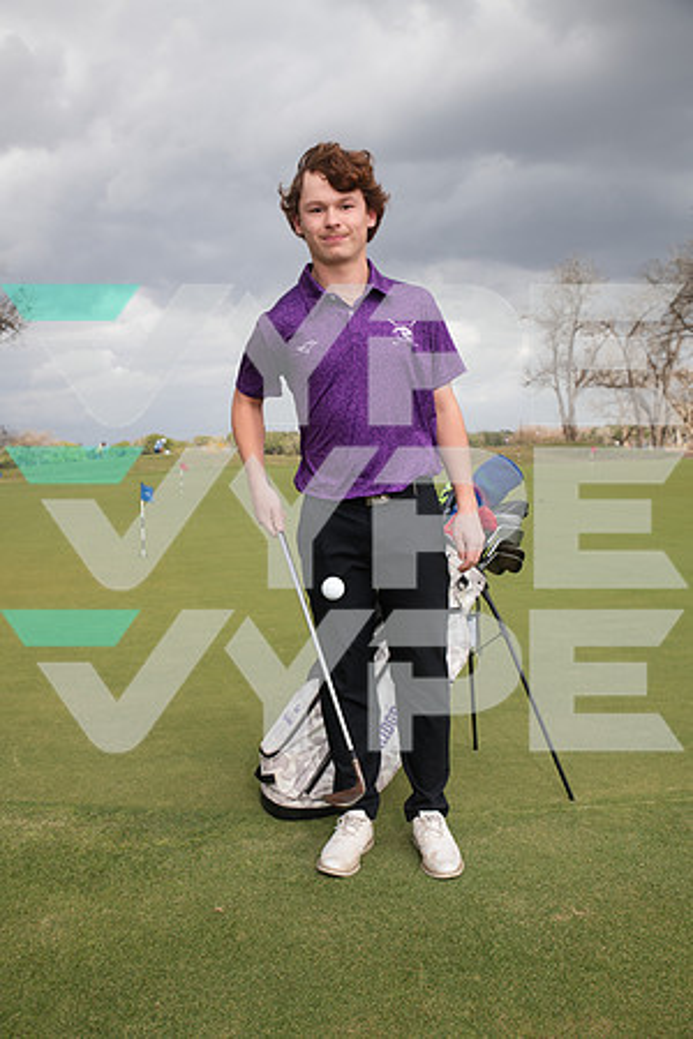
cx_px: 346
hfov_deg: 37.9
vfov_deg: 54.4
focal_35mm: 35
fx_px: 1011
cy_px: 520
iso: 100
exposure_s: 1/500
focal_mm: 35
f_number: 6.3
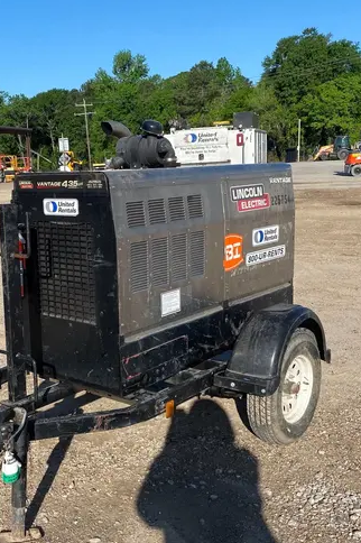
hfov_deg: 32.2
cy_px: 308
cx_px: 108
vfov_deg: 47.3
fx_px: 618
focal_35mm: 41
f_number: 1.8
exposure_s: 1/2688
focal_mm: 4.25
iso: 32
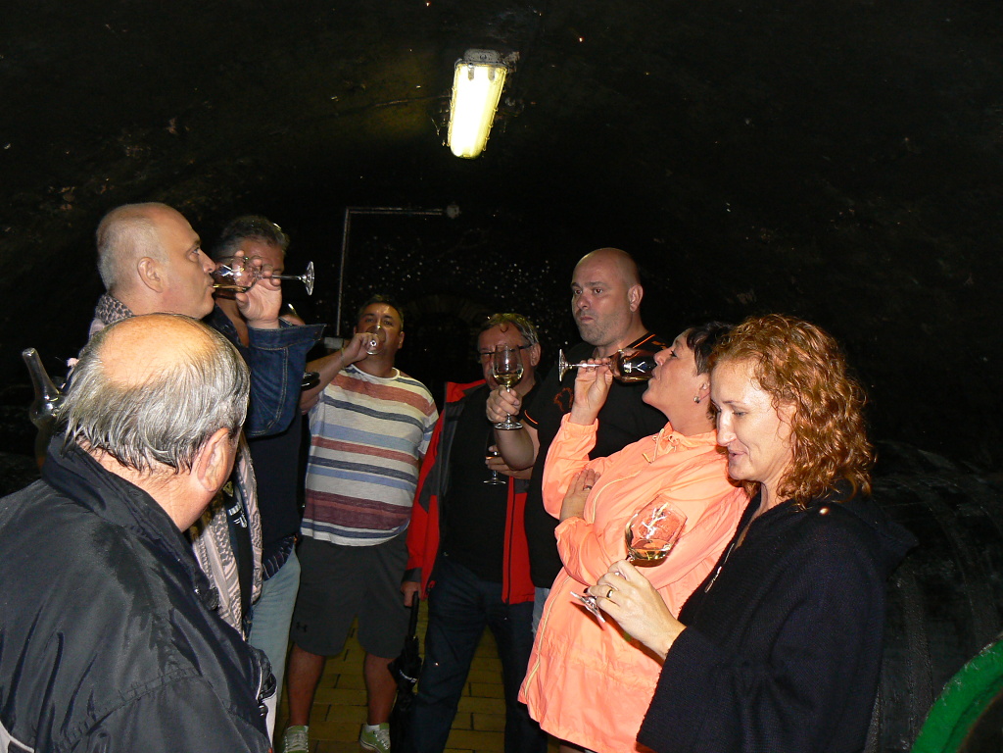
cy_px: 376
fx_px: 1043
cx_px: 502
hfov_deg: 51.4
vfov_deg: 39.7
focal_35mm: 36
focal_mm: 6
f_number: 2.8
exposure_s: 1/30
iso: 100
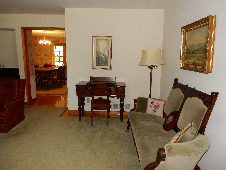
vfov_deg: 54.9
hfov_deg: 69.4
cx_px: 113
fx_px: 163
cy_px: 85
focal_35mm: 25
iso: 220
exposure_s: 1/30
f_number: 3.7
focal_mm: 4.5
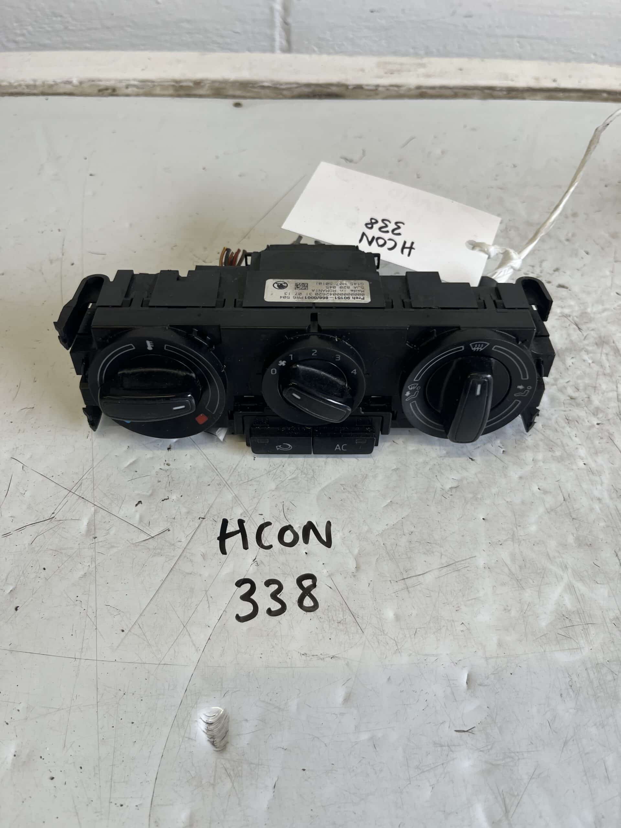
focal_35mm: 26
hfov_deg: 53.1
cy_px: 414
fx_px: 622
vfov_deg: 67.3
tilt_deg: -49.2
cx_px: 310
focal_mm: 5.1
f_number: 1.6
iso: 50
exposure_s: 1/100
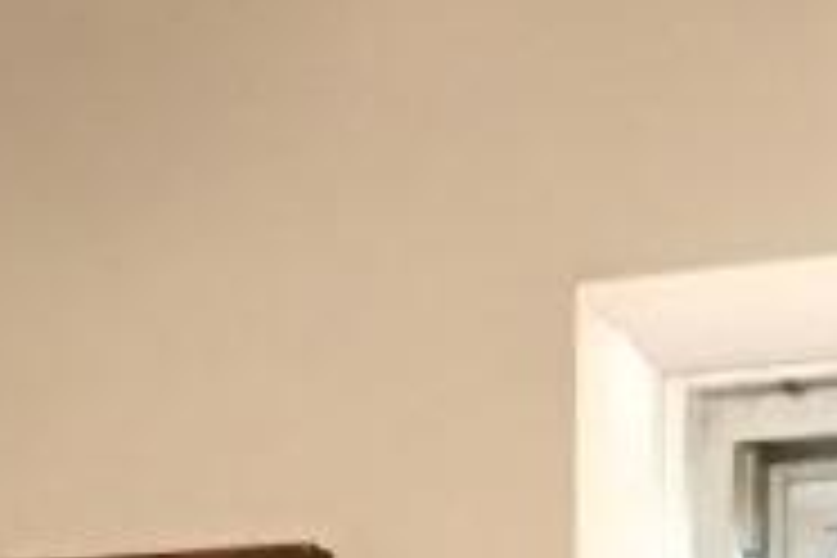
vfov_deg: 5.4
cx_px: 374
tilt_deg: -12.6
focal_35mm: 225
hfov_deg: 9.1
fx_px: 5231
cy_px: 2200
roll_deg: +0.3
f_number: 1.8
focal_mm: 3.99
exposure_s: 1/13
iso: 100
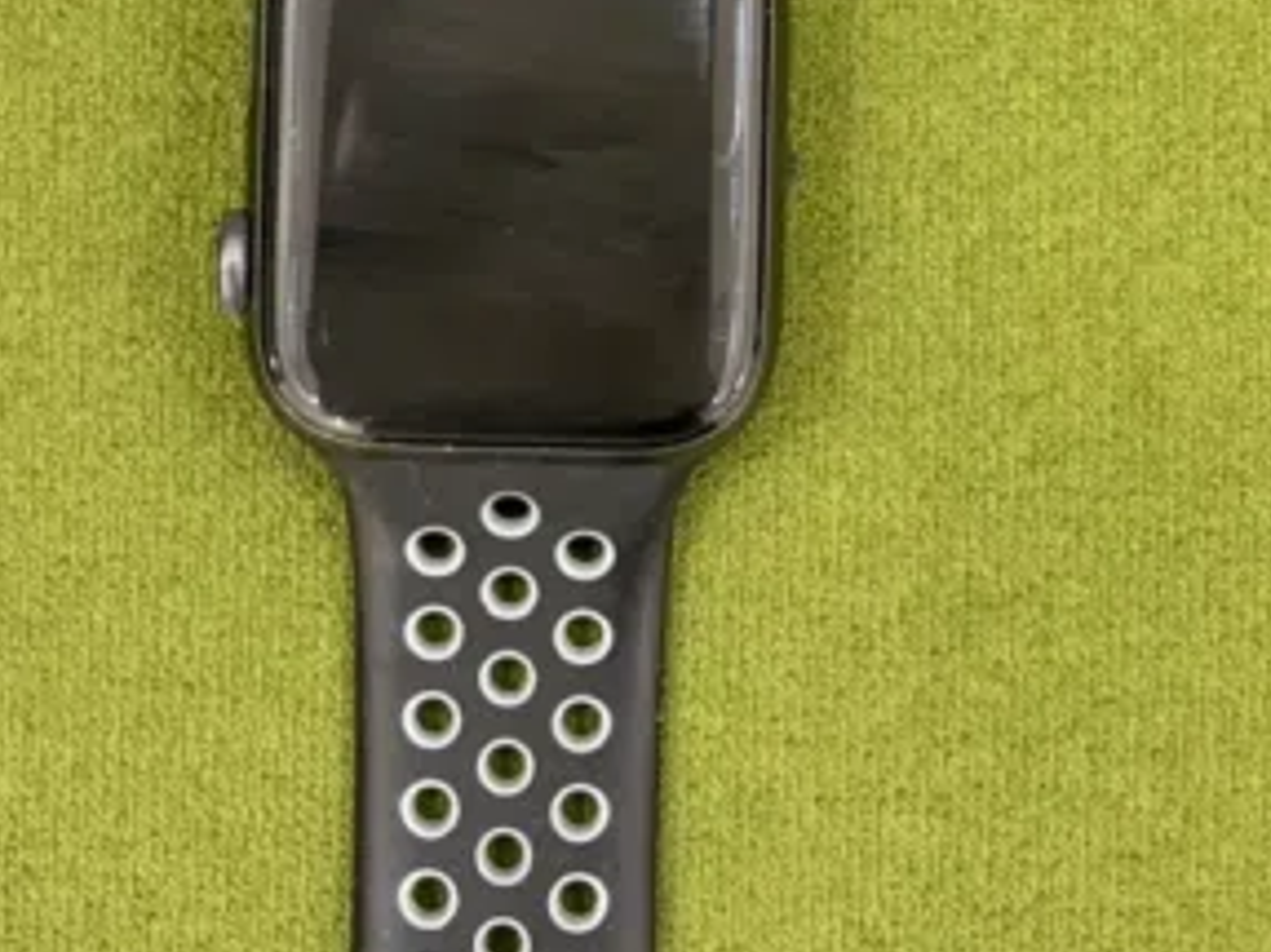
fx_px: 2129
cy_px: -27
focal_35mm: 58
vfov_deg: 24.0
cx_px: 638
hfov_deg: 33.2
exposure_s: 1/50
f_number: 1.6
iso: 250
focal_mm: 5.96
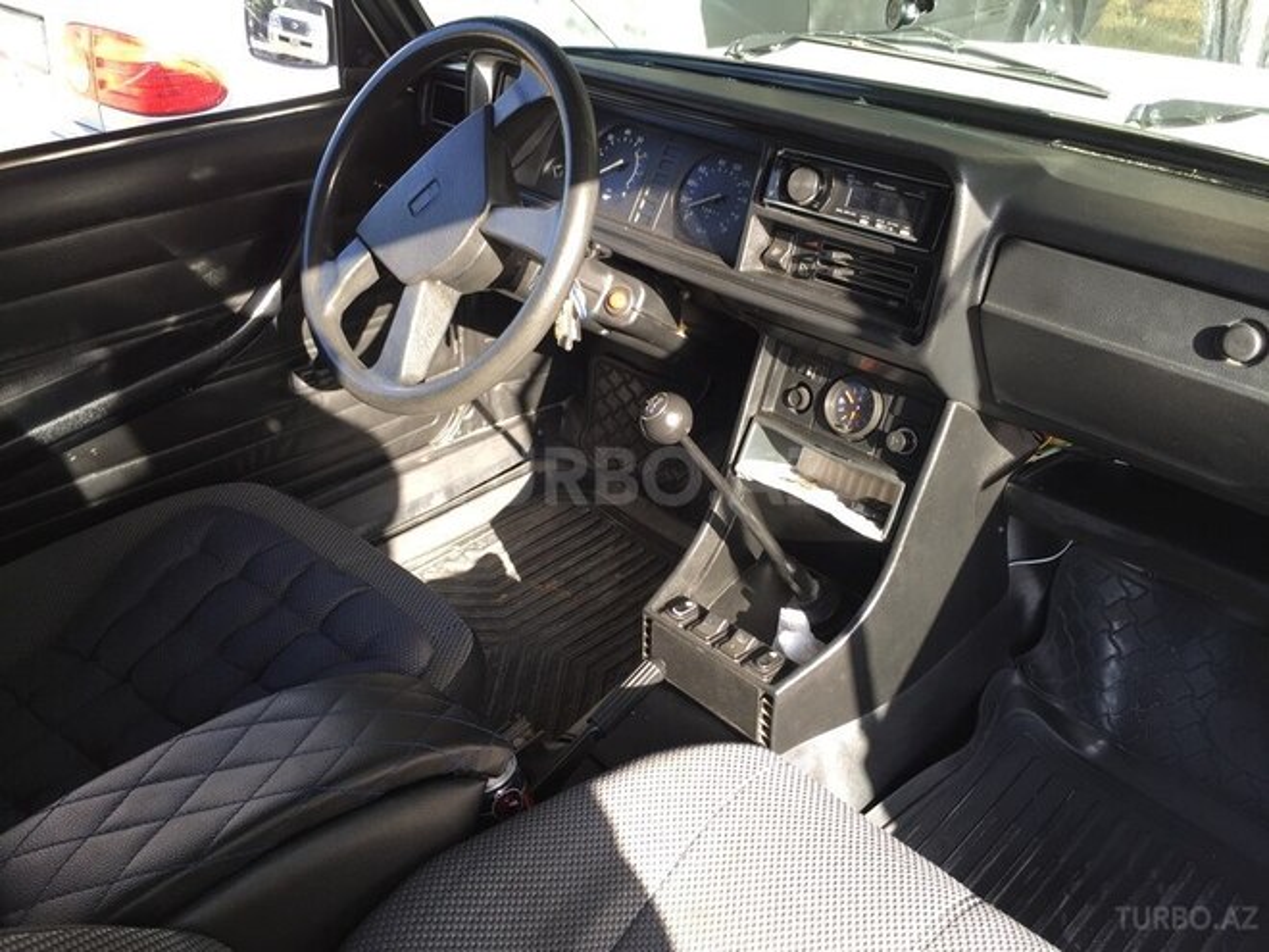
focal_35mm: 29
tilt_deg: -31.9
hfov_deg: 61.7
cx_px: 634
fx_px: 1063
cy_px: 476
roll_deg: +3.0
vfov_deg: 48.2
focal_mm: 4.15
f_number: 2.2
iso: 40
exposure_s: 1/100
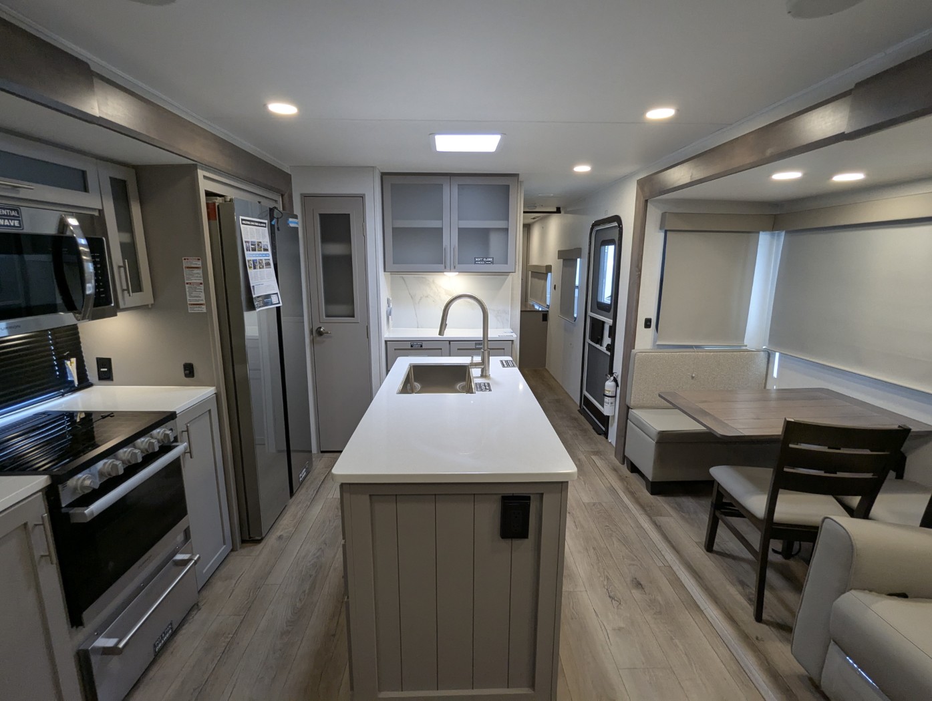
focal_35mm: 16
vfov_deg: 78.2
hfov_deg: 94.4
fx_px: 431
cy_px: 350
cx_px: 466
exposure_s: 1/120
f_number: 2.2
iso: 180
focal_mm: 2.35
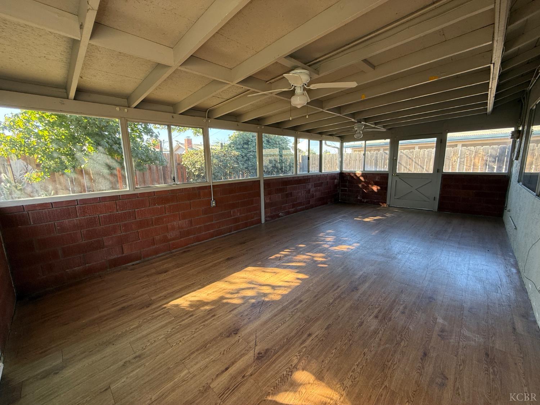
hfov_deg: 102.1
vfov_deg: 85.7
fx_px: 218
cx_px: 270
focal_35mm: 14
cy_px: 202
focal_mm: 2.22
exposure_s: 1/99
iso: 80
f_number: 2.2
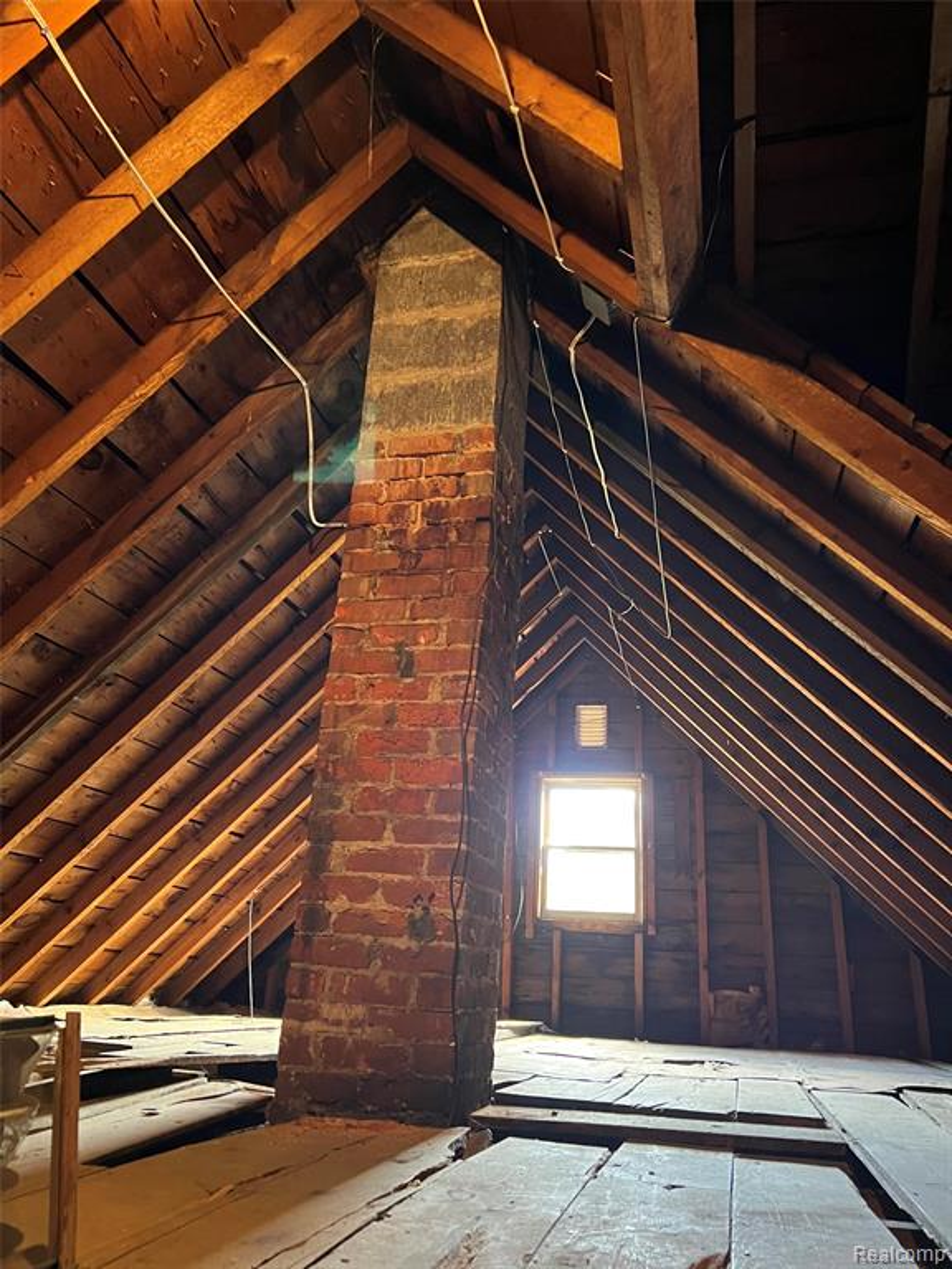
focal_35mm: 26
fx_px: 953
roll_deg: -3.1
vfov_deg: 67.3
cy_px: 634
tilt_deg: +21.7
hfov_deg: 53.1
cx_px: 476
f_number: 1.5
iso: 640
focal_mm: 5.7
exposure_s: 1/40
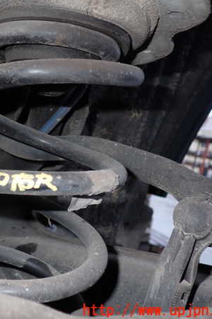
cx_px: 30
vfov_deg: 46.4
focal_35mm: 42
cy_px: 159
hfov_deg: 30.7
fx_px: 371
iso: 200
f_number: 6.3
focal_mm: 5.4
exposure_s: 1/30
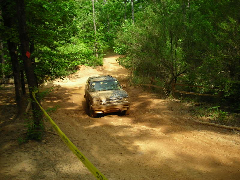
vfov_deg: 37.7
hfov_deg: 49.0
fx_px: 263
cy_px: 90
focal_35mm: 38
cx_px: 120
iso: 100
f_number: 3.2
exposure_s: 1/410
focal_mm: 6.3
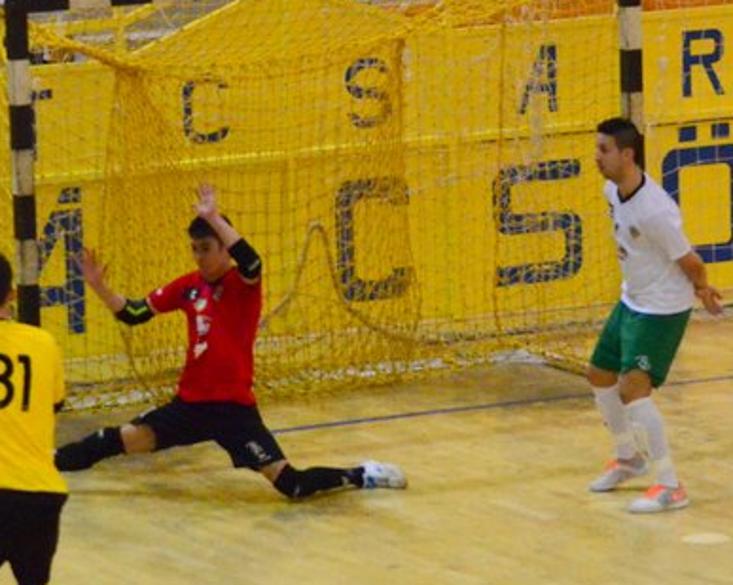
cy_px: 371
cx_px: 284
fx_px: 5354
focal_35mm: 247
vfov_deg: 6.3
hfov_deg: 7.8
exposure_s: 1/500
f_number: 4.5
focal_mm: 85
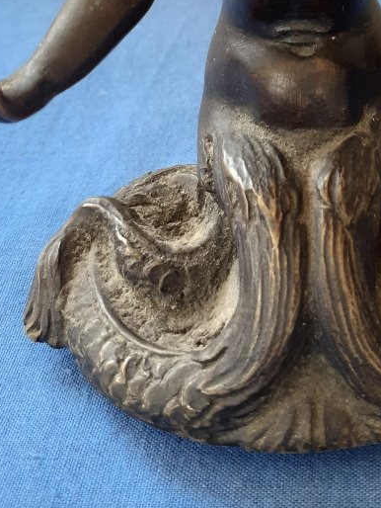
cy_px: 35
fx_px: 924
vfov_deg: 29.2
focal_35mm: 63
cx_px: 321
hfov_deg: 22.9
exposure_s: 1/100
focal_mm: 3.6
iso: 80
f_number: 1.9
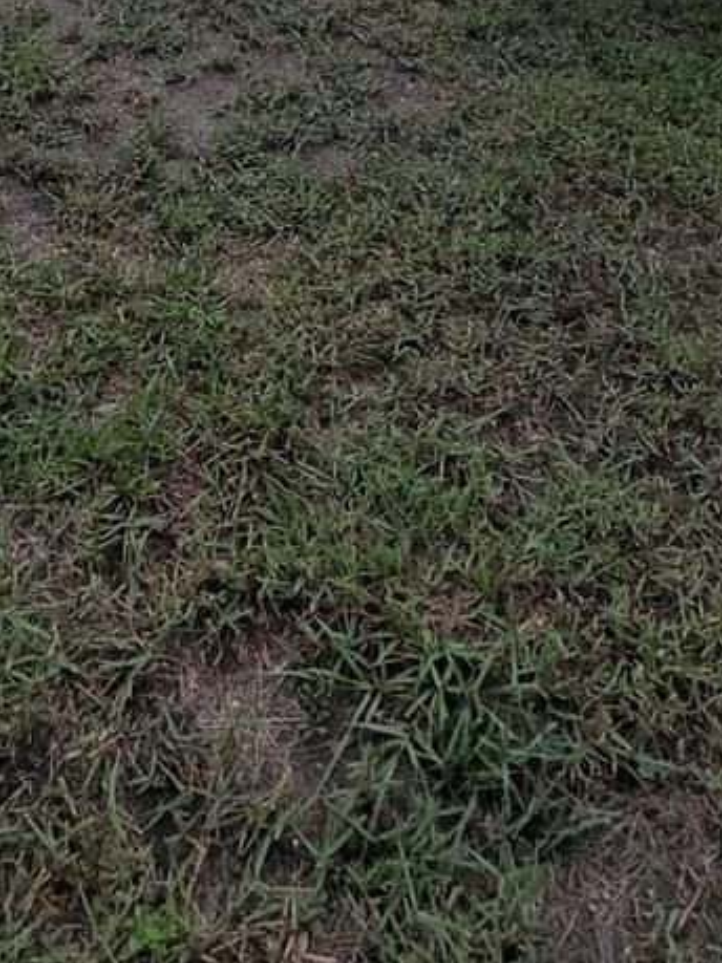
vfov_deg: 41.4
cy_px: -126
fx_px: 946
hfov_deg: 41.2
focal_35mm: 34
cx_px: 237
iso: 64
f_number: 2.2
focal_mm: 2.2
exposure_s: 1/694
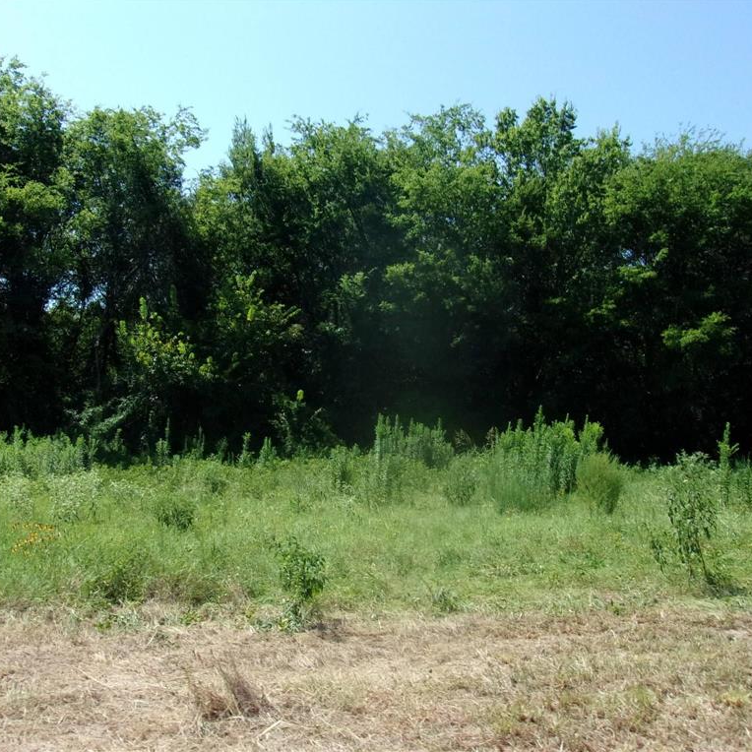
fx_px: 786
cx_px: 322
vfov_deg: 51.1
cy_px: 375
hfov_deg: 50.9
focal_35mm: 32
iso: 200
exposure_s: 1/160
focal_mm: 4.9
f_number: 10.4
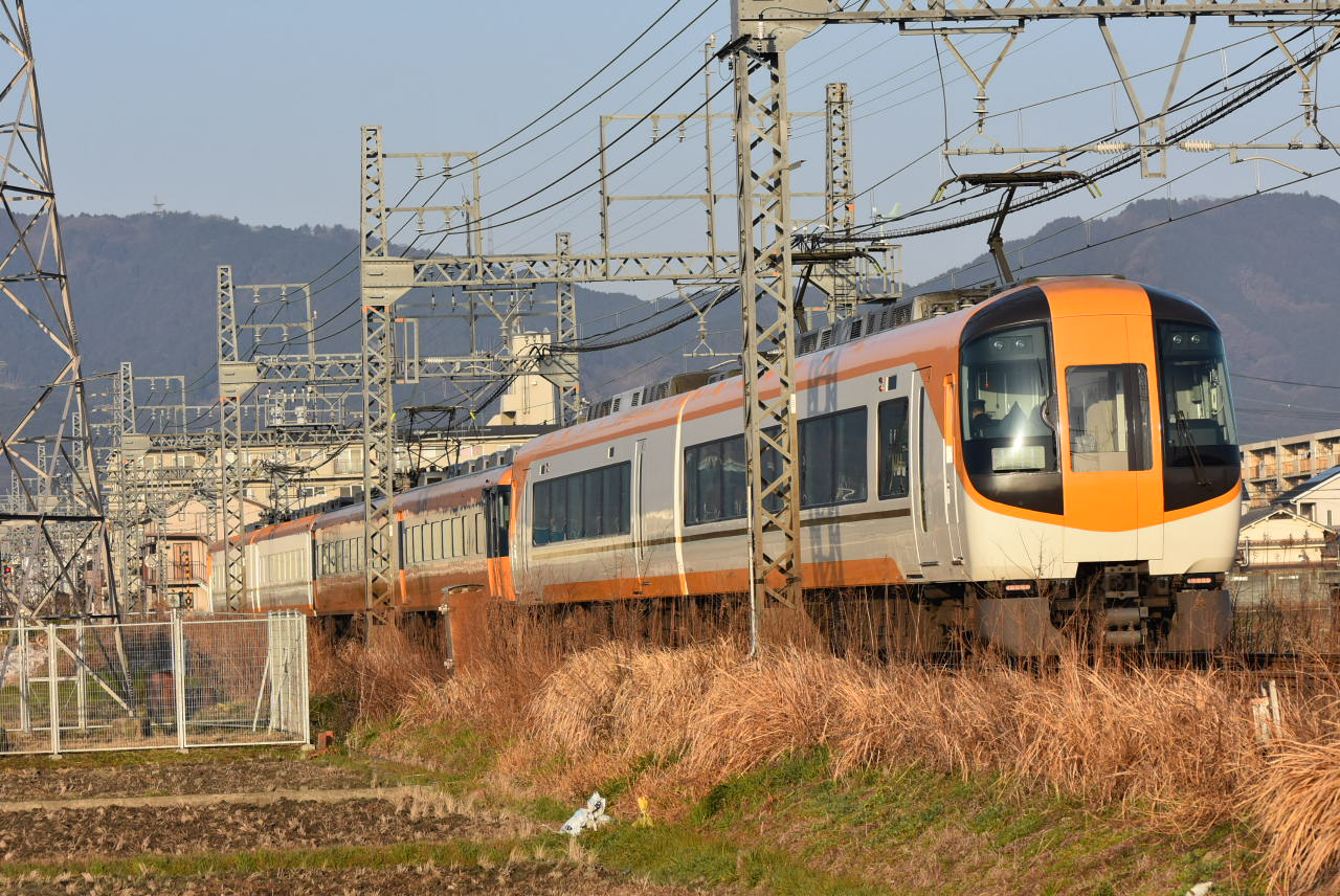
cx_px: 670
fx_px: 5868
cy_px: 448
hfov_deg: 13.0
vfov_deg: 8.7
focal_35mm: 158
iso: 400
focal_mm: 105
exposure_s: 1/1600
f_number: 6.3
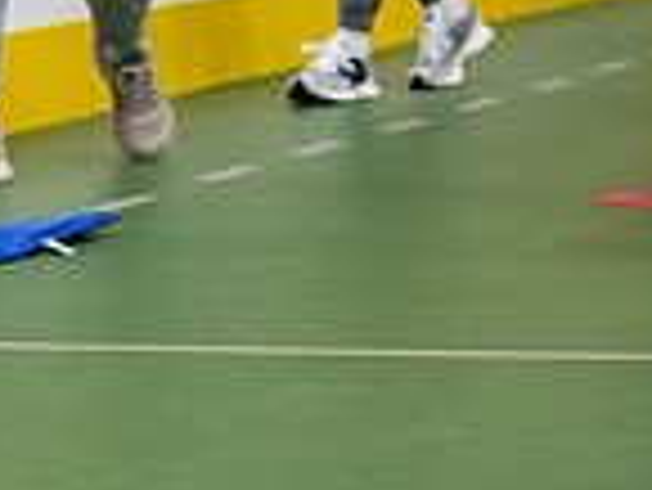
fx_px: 5806
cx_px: -445
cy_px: -182
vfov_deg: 4.8
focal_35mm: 308
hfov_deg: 6.3
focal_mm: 80
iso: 3200
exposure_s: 1/200
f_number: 3.2
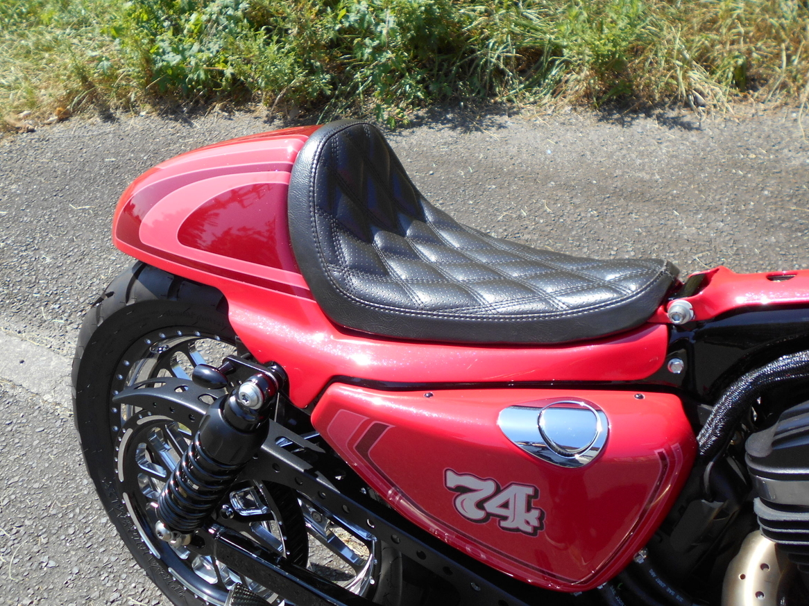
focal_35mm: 35
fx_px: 818
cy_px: 311
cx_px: 402
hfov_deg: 52.6
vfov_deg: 40.7
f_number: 3.6
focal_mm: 5.8
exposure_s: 1/400
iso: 80
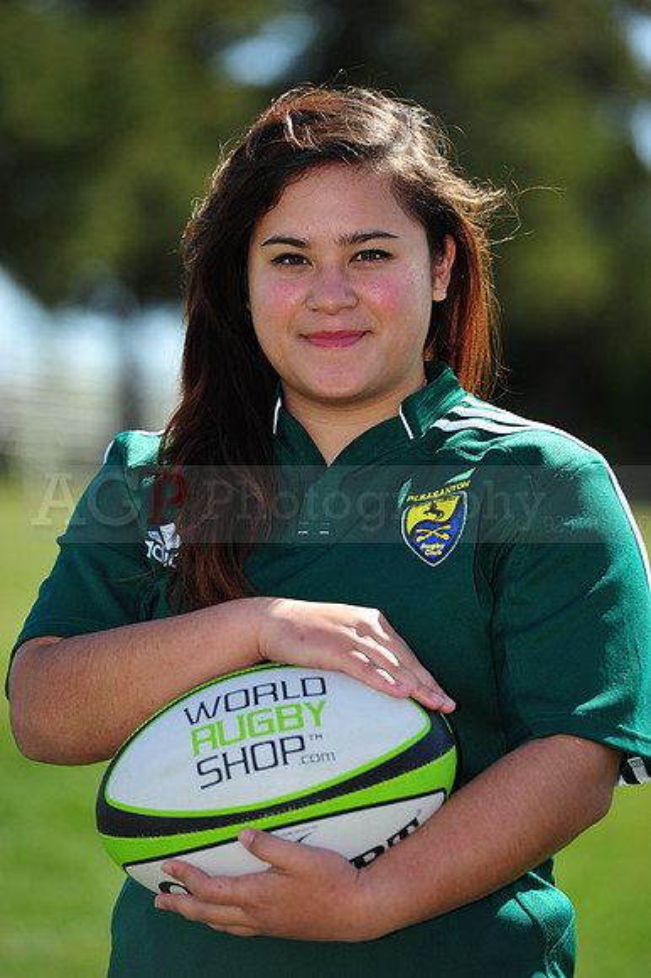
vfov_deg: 10.3
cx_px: 326
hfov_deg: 6.9
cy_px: 489
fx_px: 5431
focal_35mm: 200
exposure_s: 1/1000
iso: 200
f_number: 4
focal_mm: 200
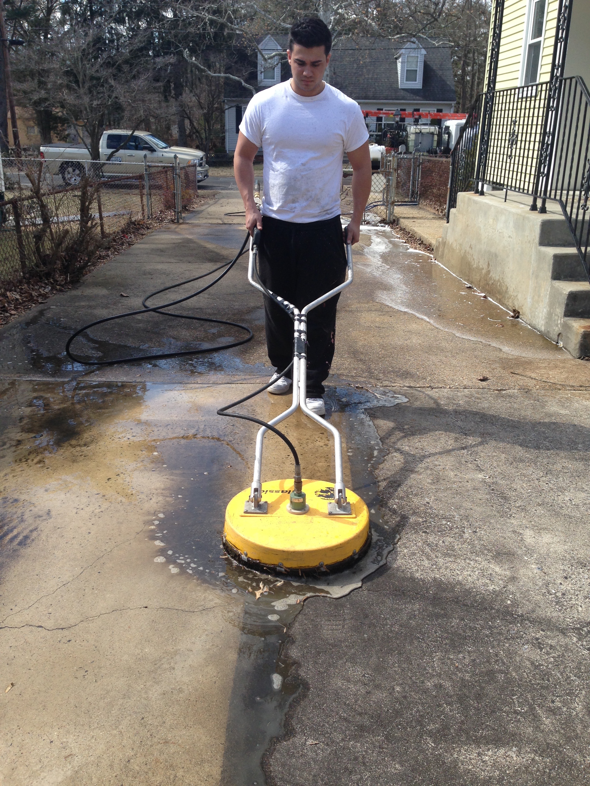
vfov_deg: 55.4
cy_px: 393
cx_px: 295
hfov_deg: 42.9
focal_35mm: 33
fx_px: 750
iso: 50
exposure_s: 1/602
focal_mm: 4.12
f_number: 2.4
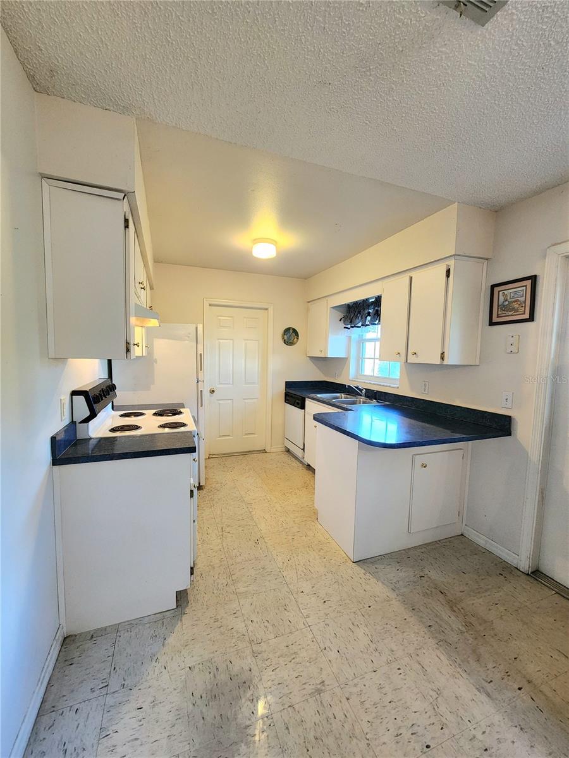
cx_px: 284
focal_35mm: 13
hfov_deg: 89.9
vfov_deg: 106.2
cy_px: 379
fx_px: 285
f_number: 2.2
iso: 400
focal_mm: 2.2
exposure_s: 1/60.2
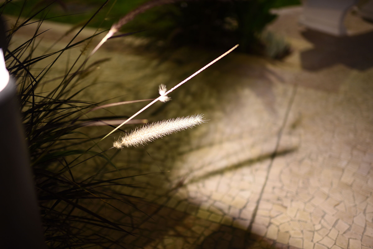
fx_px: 363
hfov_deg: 54.4
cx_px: 186
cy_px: 124
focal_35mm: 35
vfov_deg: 37.9
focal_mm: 35
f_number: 1.4
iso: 500
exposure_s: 1/90
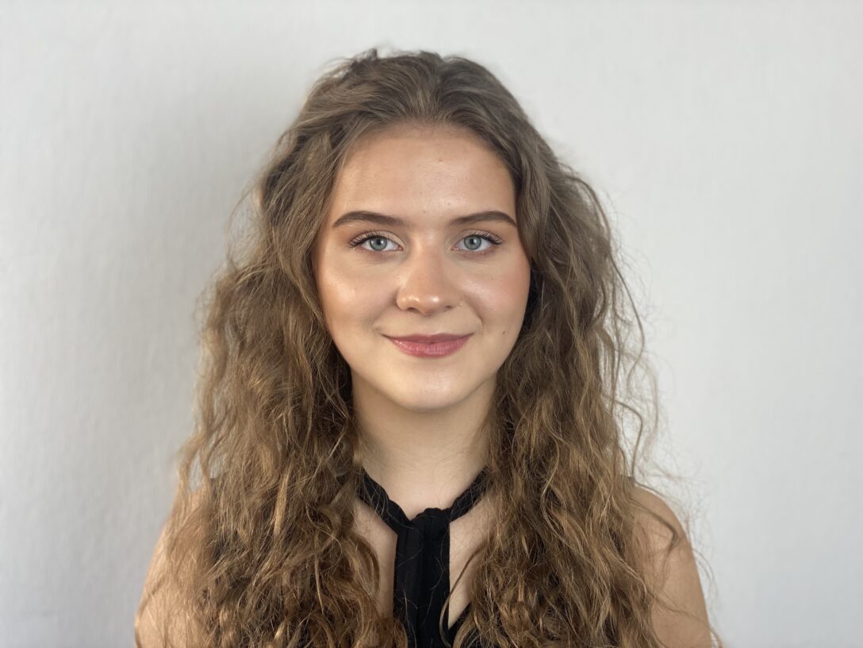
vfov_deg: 28.0
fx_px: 1296
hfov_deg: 36.8
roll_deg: -1.7
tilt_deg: -2.3
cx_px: 432
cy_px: 324
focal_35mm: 52
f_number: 2
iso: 80
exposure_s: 1/100
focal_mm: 6
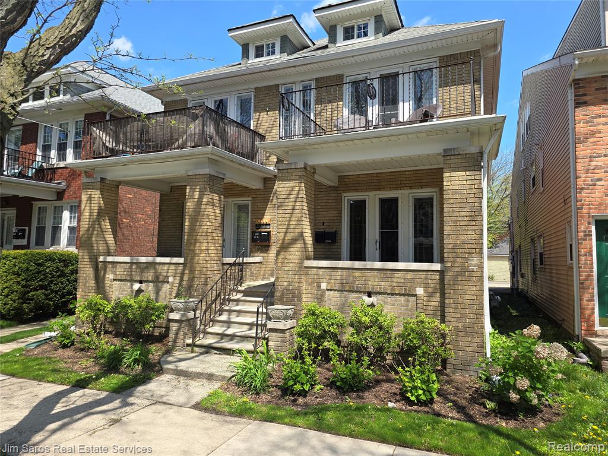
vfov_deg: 58.9
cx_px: 304
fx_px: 404
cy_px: 228
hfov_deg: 73.9
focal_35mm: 23
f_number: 1.7
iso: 12
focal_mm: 6.3
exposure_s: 1/379
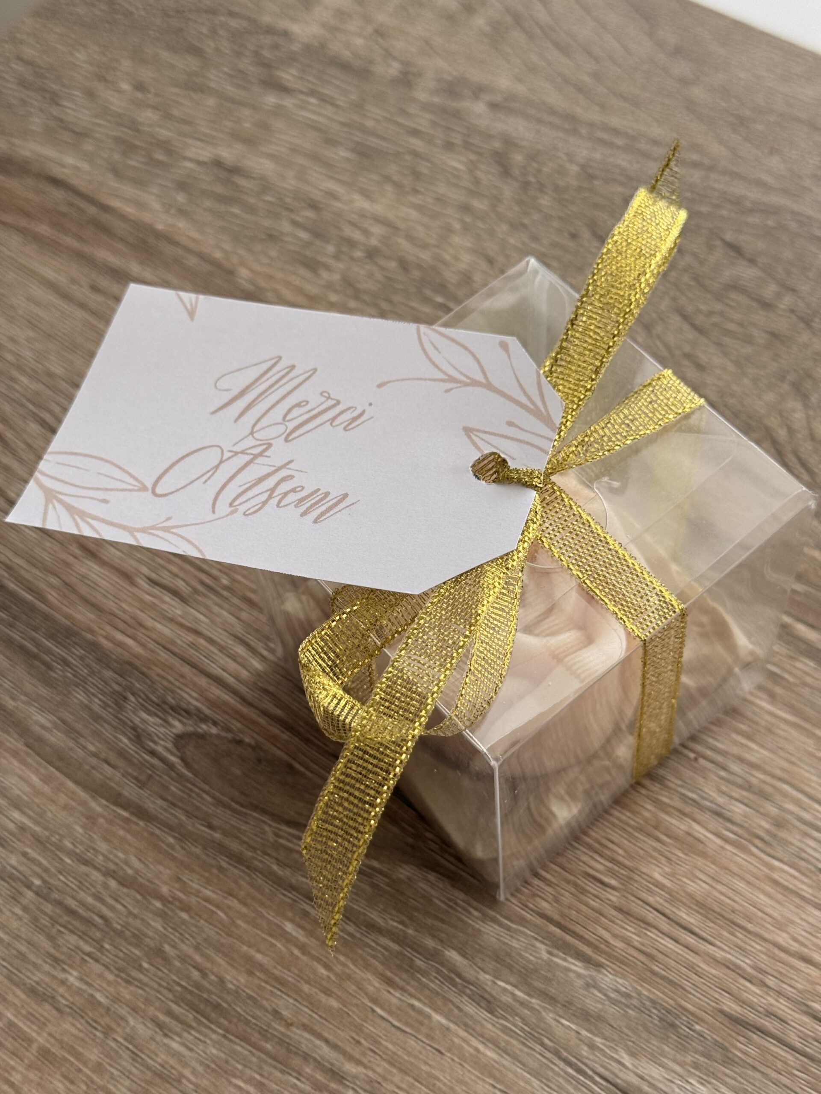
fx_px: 1518
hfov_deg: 30.3
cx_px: 410
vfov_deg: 39.7
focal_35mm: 48
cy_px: 547
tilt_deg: -60.3
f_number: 1.78
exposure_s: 1/121
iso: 64
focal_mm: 6.76
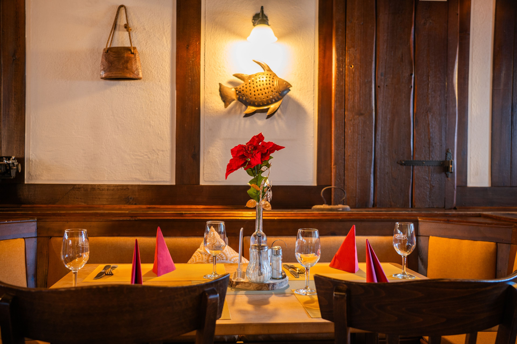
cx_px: 258
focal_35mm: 36
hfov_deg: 53.1
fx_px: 517
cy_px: 172
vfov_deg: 36.9
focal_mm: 36
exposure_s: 1.3
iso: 400
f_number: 4
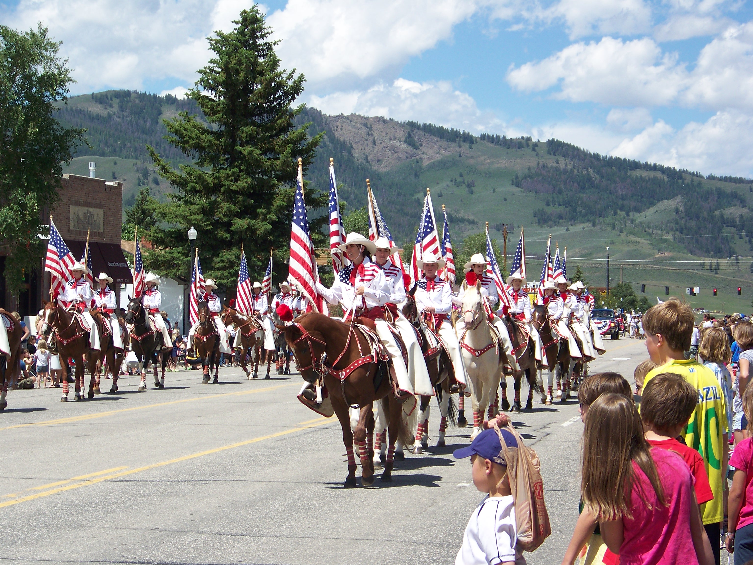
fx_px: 2306
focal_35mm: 106
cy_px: 282
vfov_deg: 14.0
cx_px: 376
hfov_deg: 18.5
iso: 64
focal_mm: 17.6
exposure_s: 1/800
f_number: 3.2
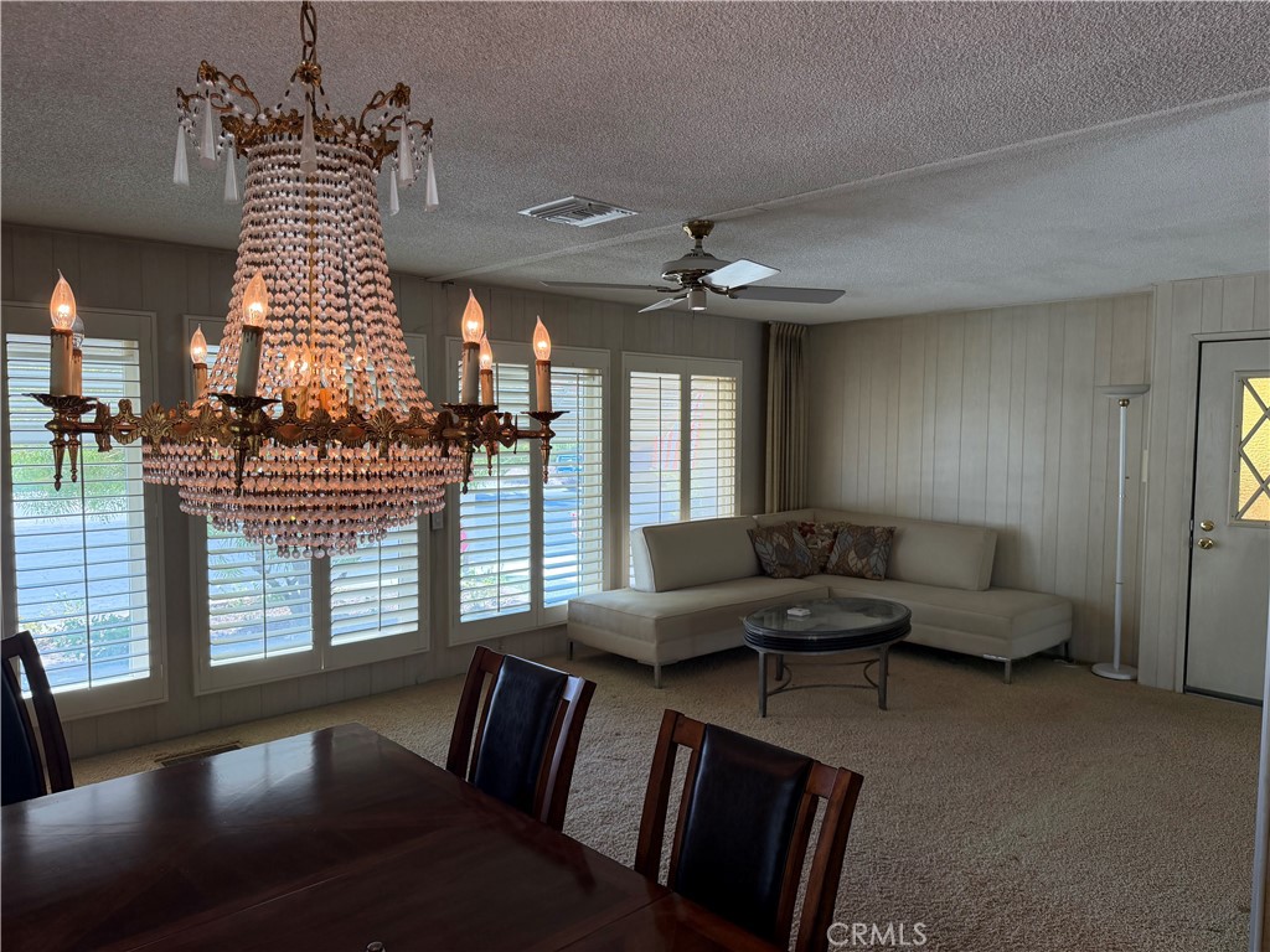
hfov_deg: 71.6
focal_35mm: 24
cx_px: 635
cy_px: 476
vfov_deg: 56.8
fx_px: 881
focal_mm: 6.76
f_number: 1.78
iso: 160
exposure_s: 1/227
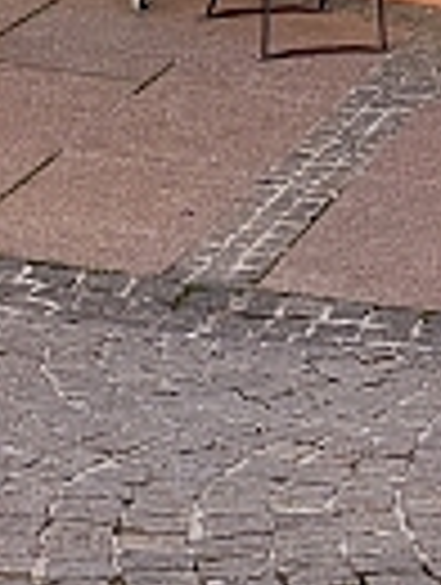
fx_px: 2658
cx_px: 716
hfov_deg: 9.2
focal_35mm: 157
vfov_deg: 10.1
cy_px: -1046
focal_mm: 5.23
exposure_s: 1/304
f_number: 1.8
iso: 25
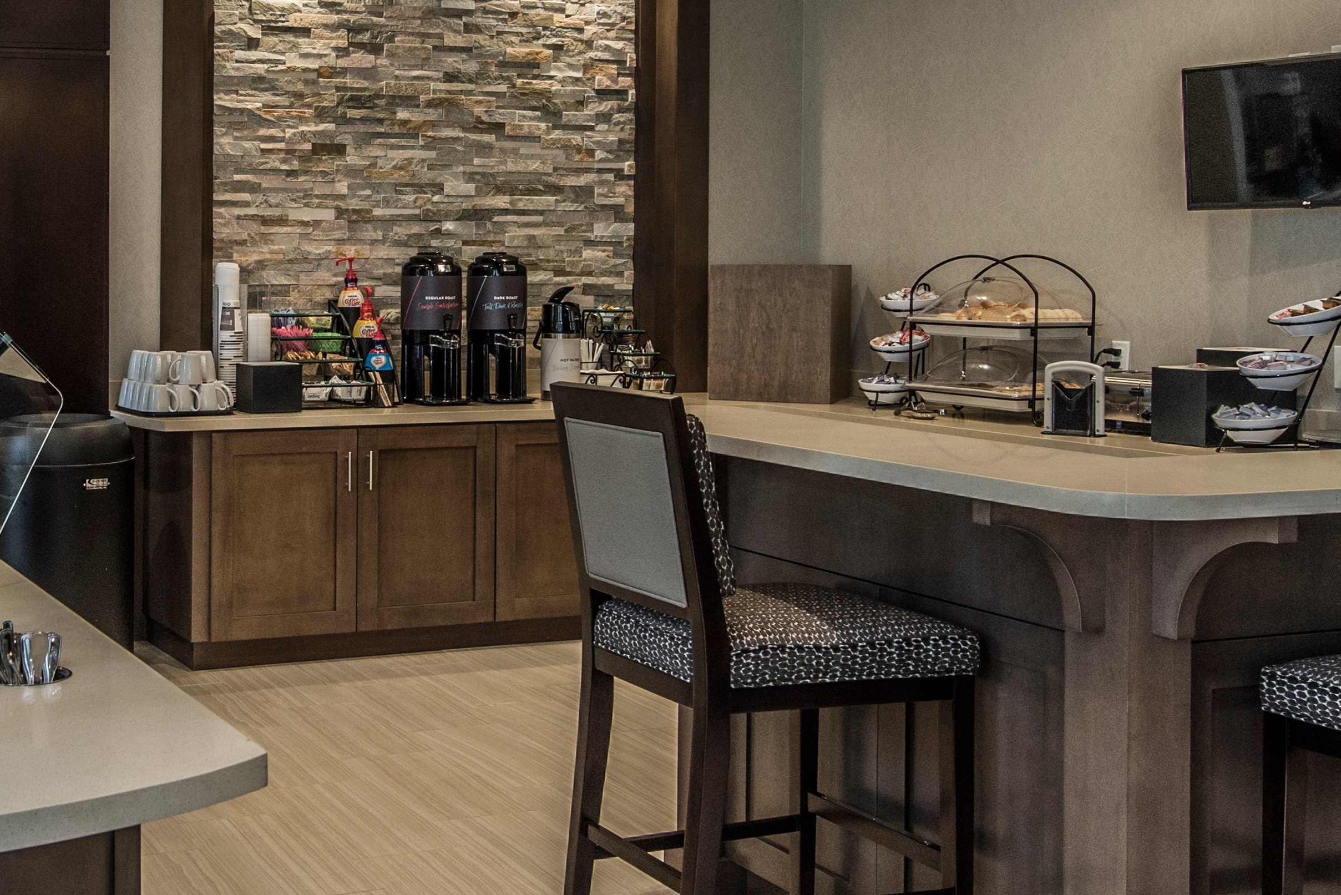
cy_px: 259
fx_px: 1788
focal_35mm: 48
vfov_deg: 27.8
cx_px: 246
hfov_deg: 39.3
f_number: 5.6
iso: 400
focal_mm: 16
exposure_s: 1/50
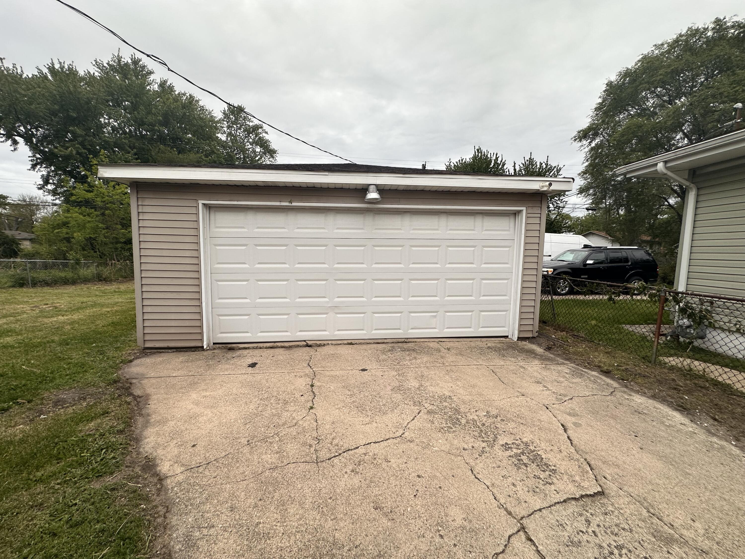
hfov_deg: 102.1
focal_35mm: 14
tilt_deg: -5.3
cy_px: 280
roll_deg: +0.6
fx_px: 301
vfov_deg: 85.7
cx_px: 372
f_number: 2.2
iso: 40
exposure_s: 1/99
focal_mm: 2.22
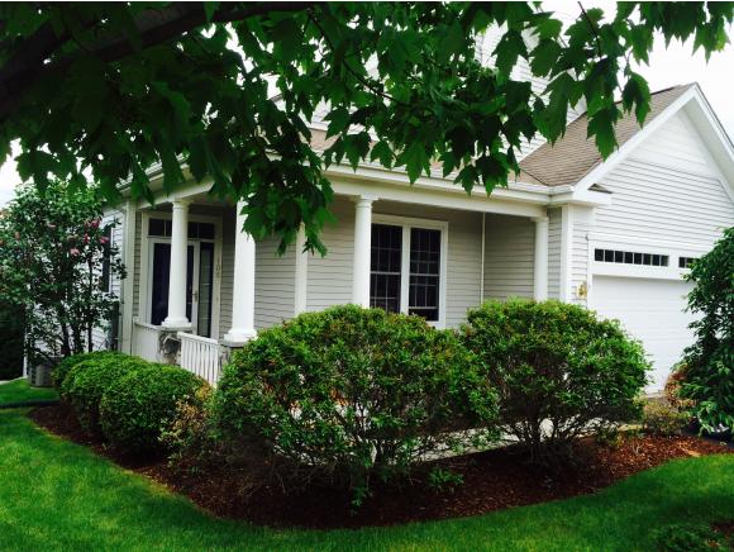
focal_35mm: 30
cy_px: 276
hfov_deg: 59.9
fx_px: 637
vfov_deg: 46.9
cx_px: 367
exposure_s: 1/651
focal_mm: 4.12
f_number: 2.2
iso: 32
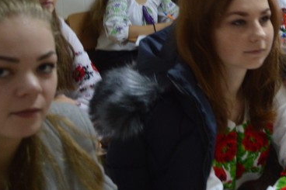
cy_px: -17
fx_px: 699
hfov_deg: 20.1
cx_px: 425
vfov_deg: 15.1
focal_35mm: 88
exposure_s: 1/15
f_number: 3.5
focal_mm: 18
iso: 450
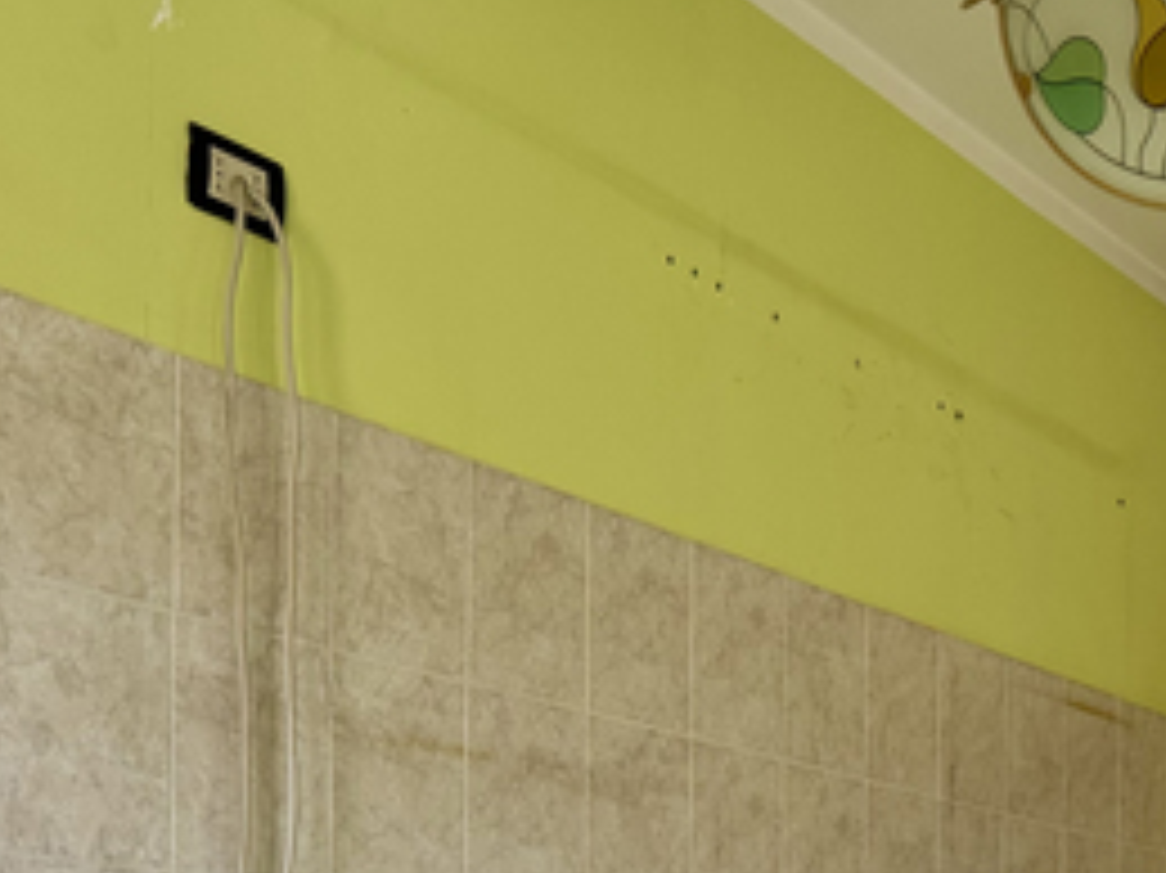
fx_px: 2357
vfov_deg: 19.4
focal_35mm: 70
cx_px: 1265
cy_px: 1123
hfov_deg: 25.8
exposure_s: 1/121
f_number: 1.78
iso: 160
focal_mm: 6.76
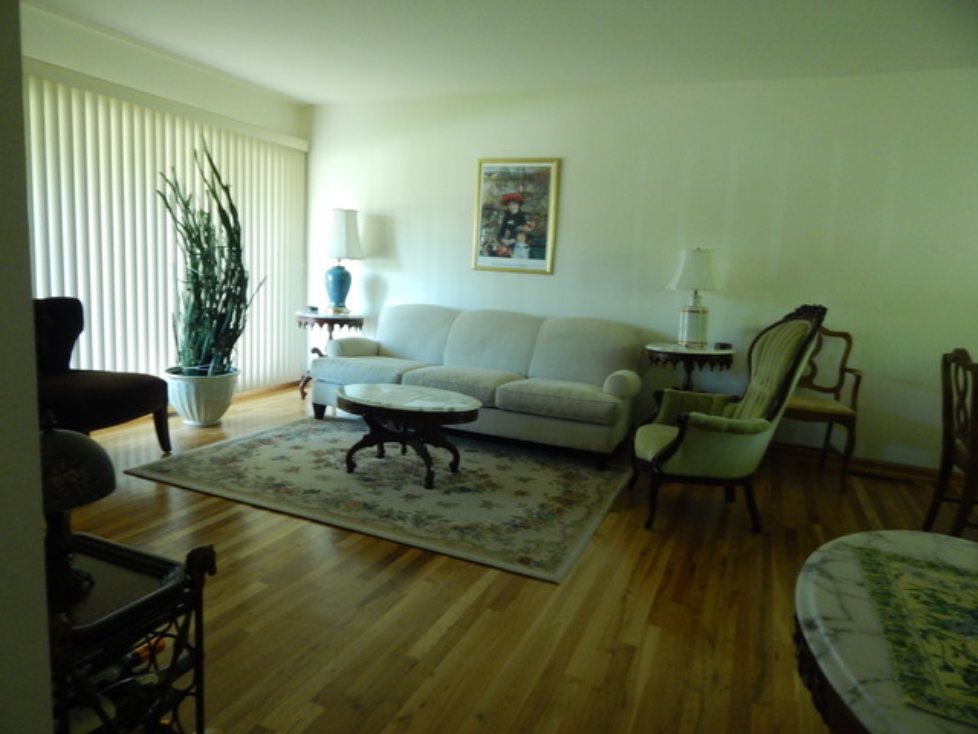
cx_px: 489
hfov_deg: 76.4
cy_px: 367
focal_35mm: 22
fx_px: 622
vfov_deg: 61.1
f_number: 3
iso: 400
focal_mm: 4
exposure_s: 1/15
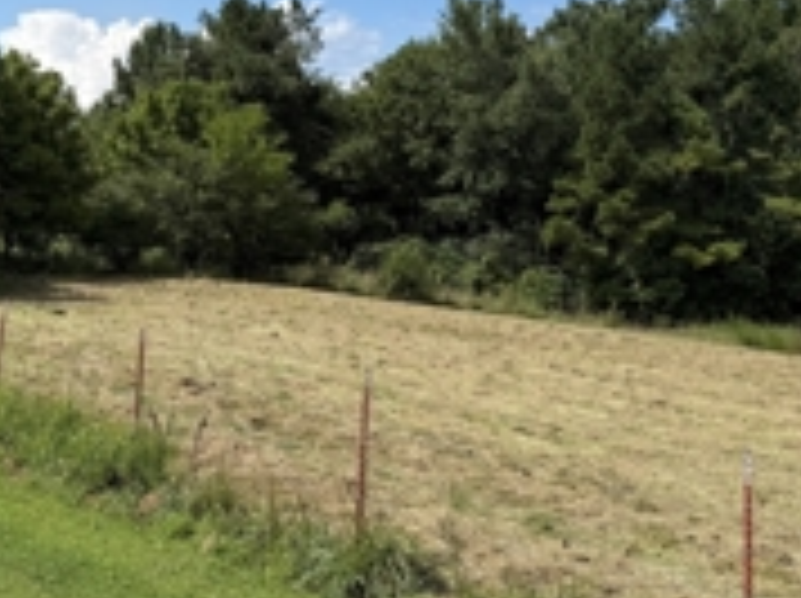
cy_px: 126
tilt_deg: +4.8
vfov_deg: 26.5
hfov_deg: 35.4
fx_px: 1248
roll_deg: +0.8
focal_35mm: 54
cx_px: 302
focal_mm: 6.76
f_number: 1.78
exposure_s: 1/4673
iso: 80
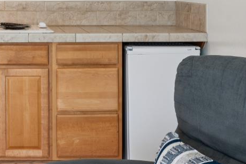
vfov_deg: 15.9
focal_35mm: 84
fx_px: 574
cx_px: -4
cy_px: -13
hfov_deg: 23.1
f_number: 9
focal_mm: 26
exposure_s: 1/25
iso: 320
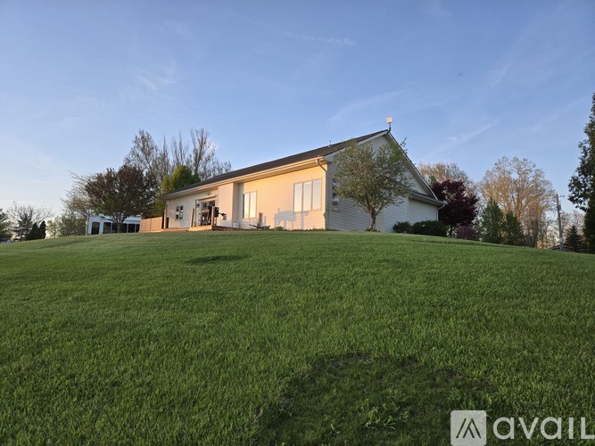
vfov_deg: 58.9
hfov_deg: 73.9
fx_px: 395
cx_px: 298
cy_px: 223
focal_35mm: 23
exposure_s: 1/612
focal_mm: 5.4
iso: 80
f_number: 1.8
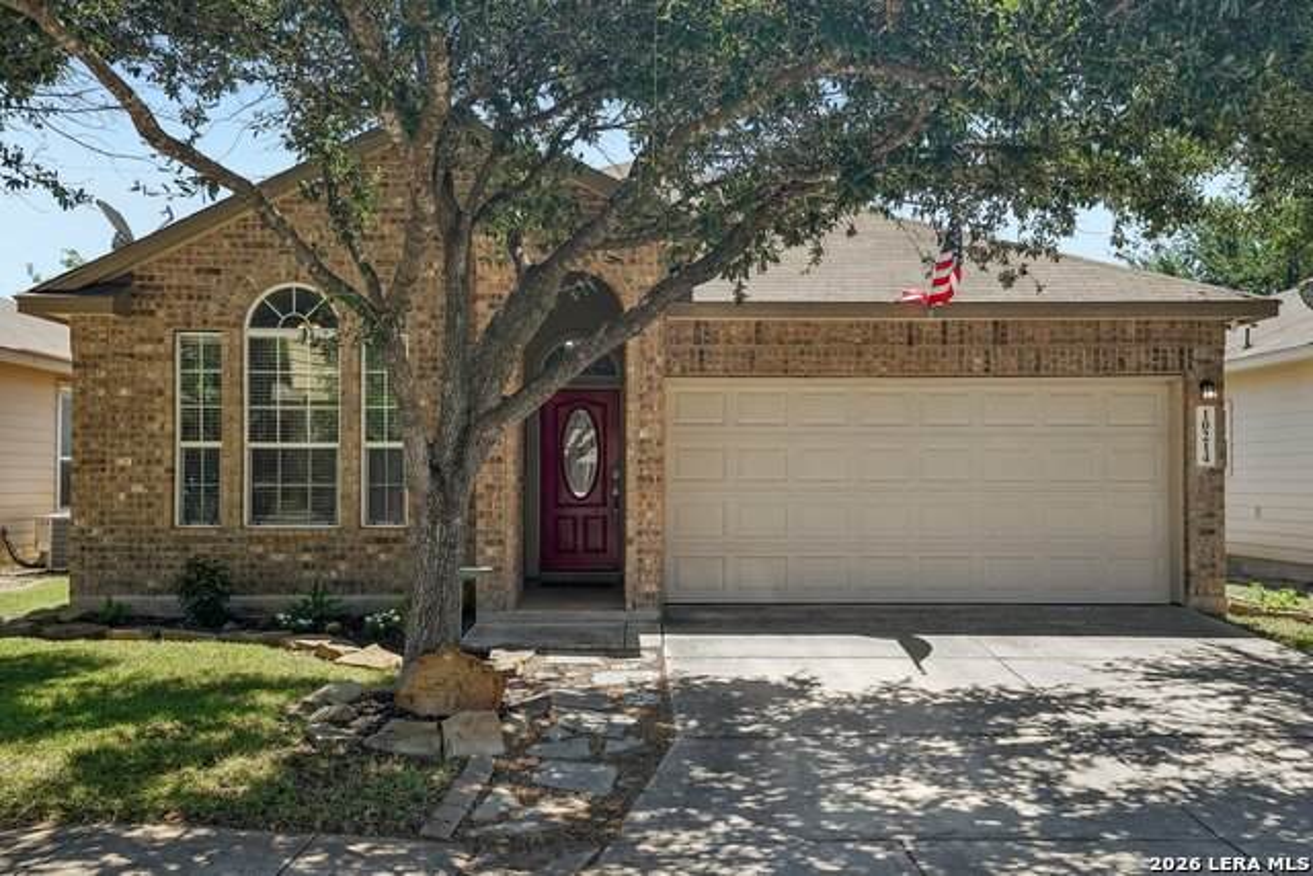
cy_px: 438
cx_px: 656
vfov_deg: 40.0
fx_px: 1204
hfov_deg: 57.2
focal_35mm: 33
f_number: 8
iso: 200
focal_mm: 33
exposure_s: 1/80
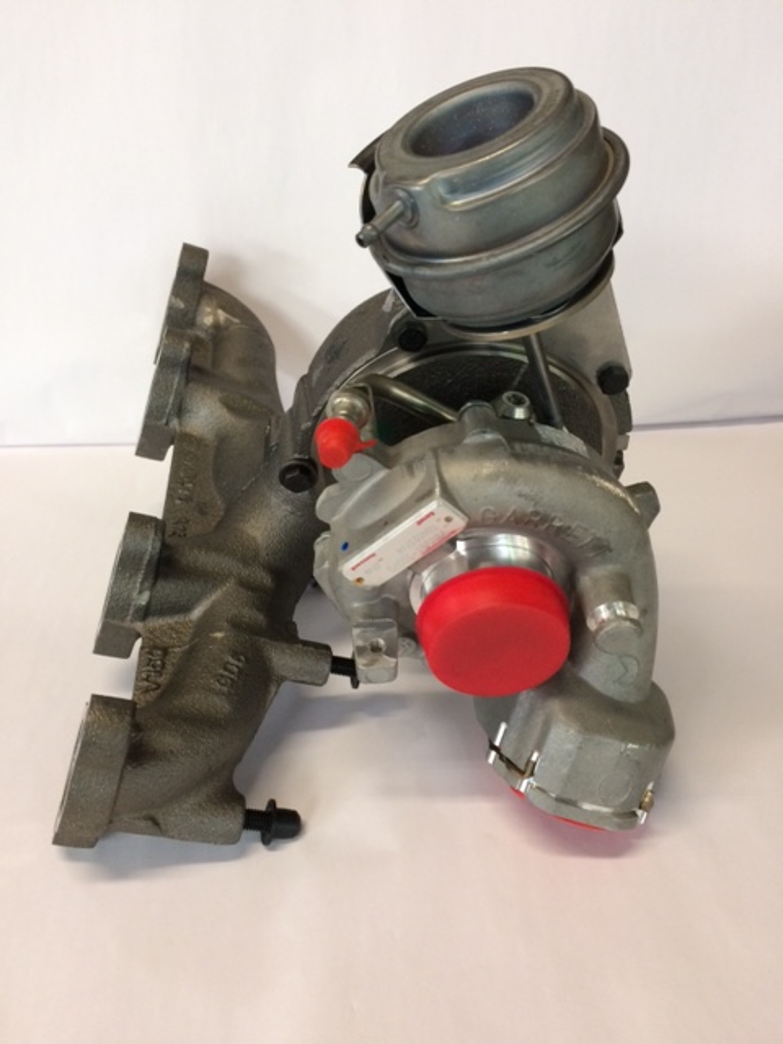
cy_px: 522
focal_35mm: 29
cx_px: 392
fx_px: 875
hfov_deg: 48.2
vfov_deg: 61.7
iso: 80
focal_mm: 4.15
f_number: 2.2
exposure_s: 1/33
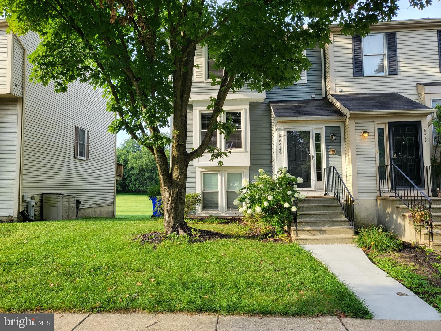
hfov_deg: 67.3
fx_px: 331
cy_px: 166
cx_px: 220
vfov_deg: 53.1
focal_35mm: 26
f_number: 1.8
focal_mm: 4.25
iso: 50
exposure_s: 1/493
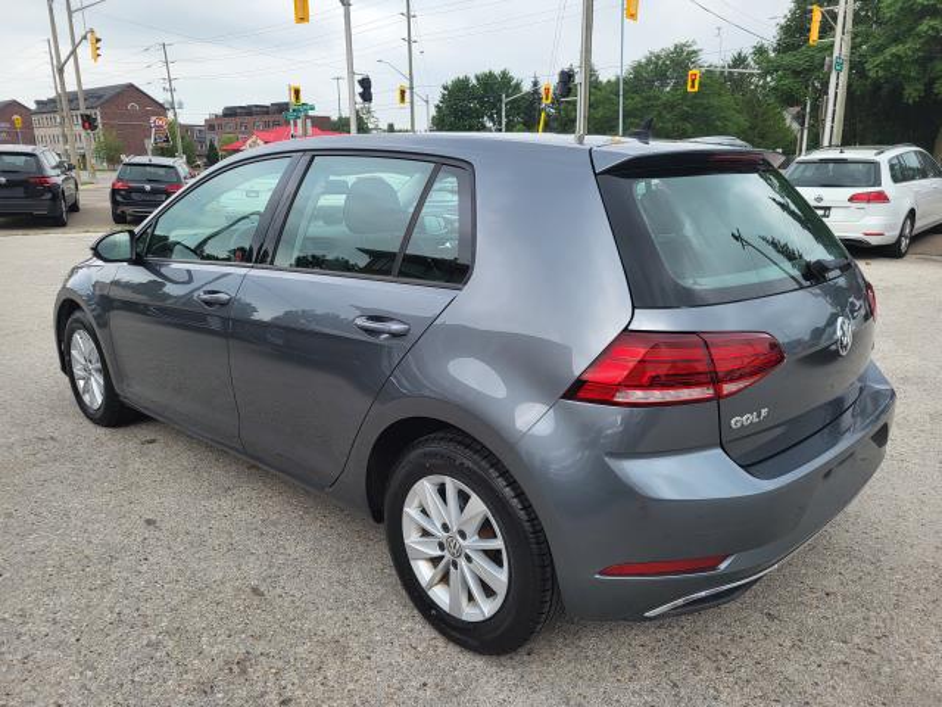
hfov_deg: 67.3
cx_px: 471
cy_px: 354
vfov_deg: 53.1
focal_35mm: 26
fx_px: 708
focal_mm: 5.4
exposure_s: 1/777
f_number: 1.8
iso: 40
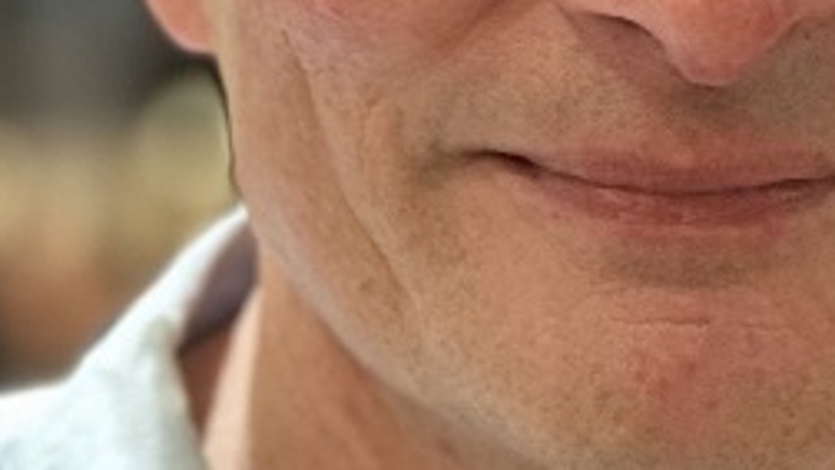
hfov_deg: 8.1
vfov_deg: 4.6
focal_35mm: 266
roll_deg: +0.2
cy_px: 238
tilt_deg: -0.6
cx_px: 364
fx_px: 5892
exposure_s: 1/14
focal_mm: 9
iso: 500
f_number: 2.8
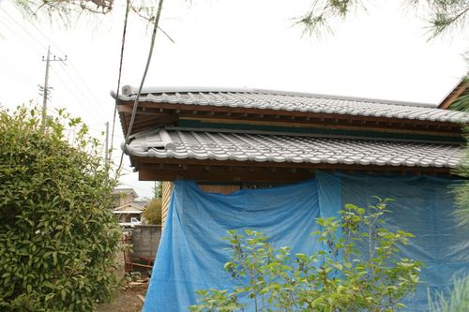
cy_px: 156
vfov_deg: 47.9
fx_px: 352
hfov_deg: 67.4
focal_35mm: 27
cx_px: 234
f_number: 4.5
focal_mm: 18
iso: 100
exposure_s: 1/160
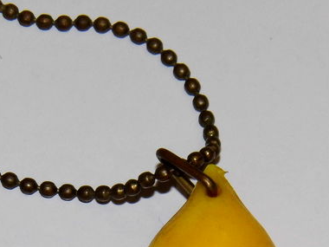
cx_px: 158
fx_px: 3298
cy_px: 317
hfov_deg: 5.7
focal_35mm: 347
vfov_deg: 4.3
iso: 100
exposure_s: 1/60
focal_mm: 23.6
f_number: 4.7
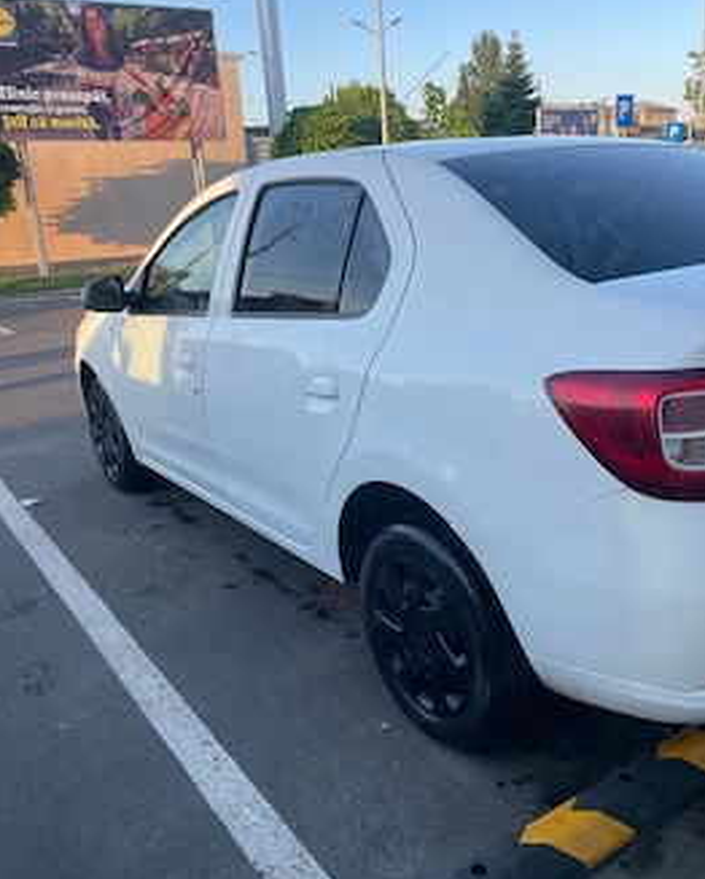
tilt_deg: -17.7
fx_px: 808
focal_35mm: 31
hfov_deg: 47.0
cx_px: 398
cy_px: 460
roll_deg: +5.2
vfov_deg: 57.1
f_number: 1.6
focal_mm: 4.2
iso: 32
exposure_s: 1/445
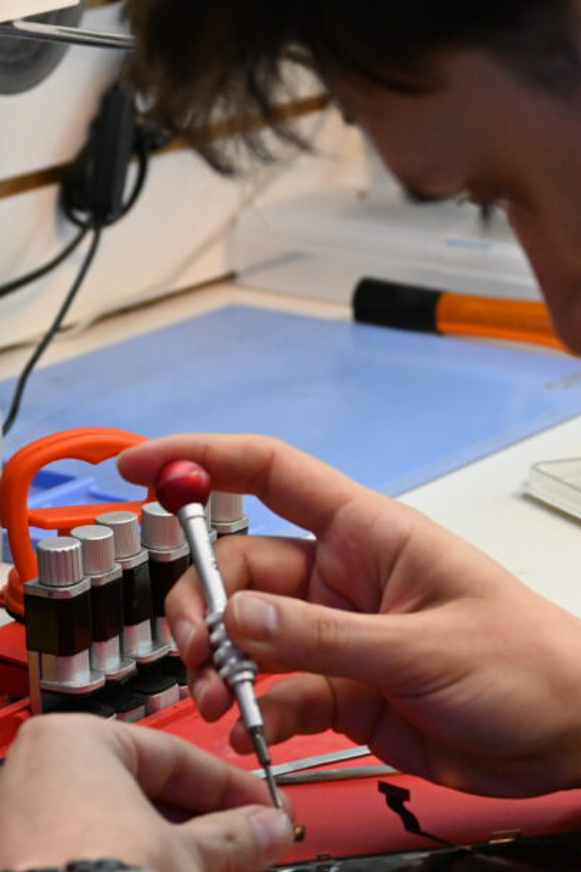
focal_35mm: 164
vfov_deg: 12.5
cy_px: 725
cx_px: 328
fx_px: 3966
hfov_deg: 8.4
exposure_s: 1/125
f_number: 6
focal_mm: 65
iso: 2200
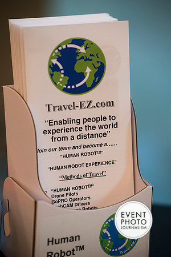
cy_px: 128
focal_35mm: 150
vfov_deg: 13.7
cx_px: 86
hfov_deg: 9.1
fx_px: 1069
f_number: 3.2
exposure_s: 1/200
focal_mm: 150
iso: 200
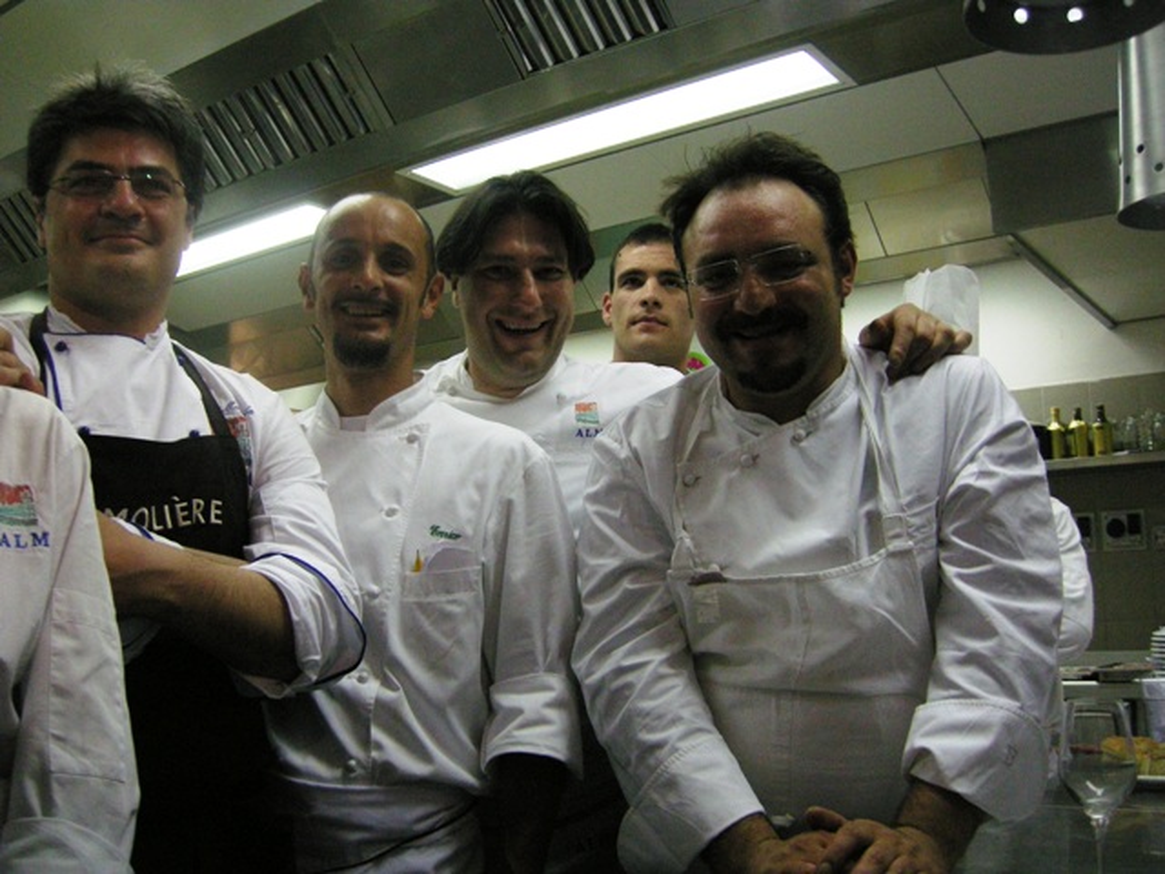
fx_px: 1212
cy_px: 437
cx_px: 582
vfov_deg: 39.7
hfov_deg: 51.4
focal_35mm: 36
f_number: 2.7
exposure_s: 1/152
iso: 437
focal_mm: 7.5
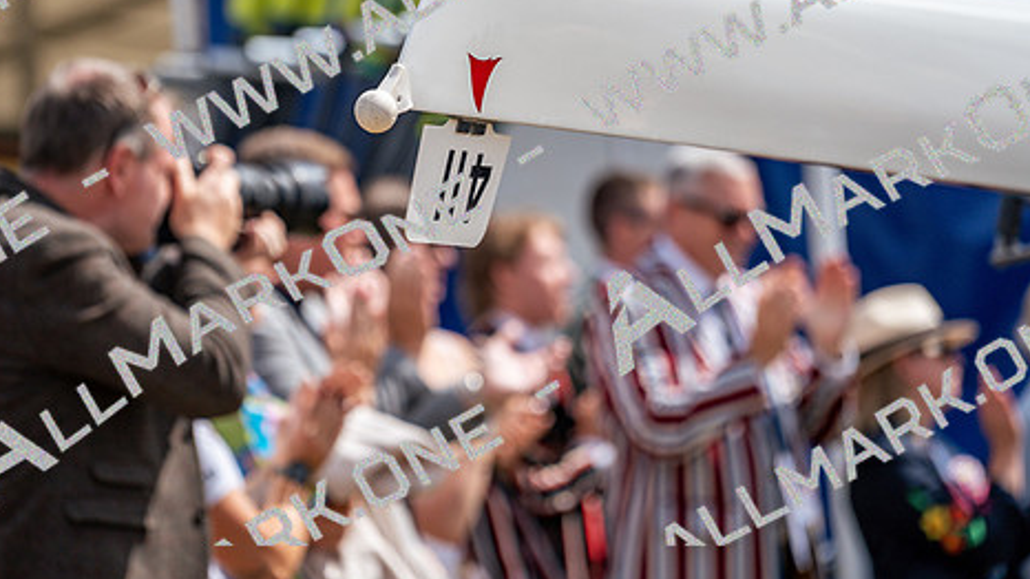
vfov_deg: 4.7
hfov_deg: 8.3
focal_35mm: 261
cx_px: 418
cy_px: 167
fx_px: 7127
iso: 160
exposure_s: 1/2500
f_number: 4
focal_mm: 200
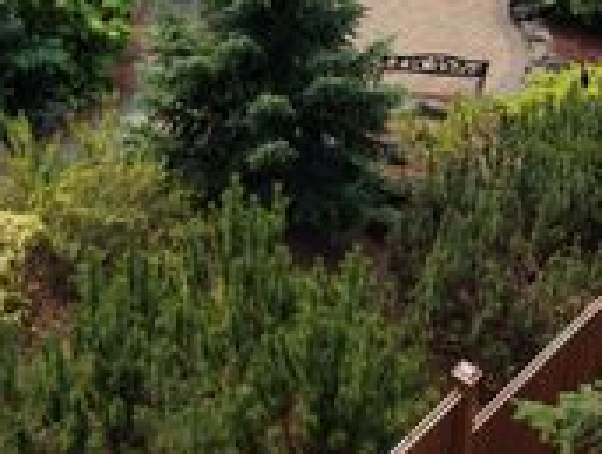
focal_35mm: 70
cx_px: 137
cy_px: -188
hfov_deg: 27.3
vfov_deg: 19.0
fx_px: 1220
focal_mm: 8.67
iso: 400
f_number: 1.8
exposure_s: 1/80
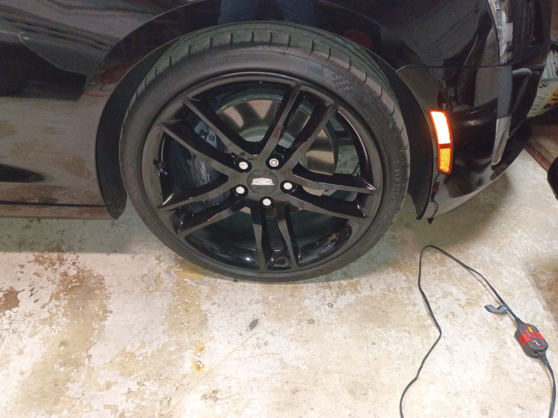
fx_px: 467
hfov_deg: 61.7
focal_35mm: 29
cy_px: 209
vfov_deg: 48.2
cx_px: 279
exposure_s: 1/30
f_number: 1.8
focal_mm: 4.27
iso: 100
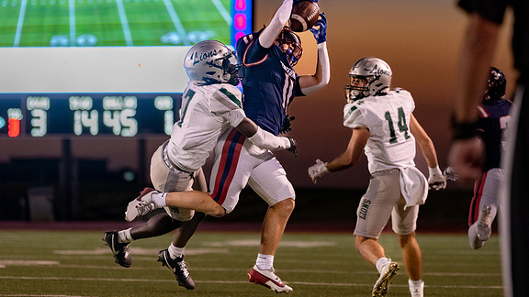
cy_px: 108
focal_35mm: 213
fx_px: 2988
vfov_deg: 5.7
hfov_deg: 10.1
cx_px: 256
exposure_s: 1/1000
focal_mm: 149
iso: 2000
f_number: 2.8
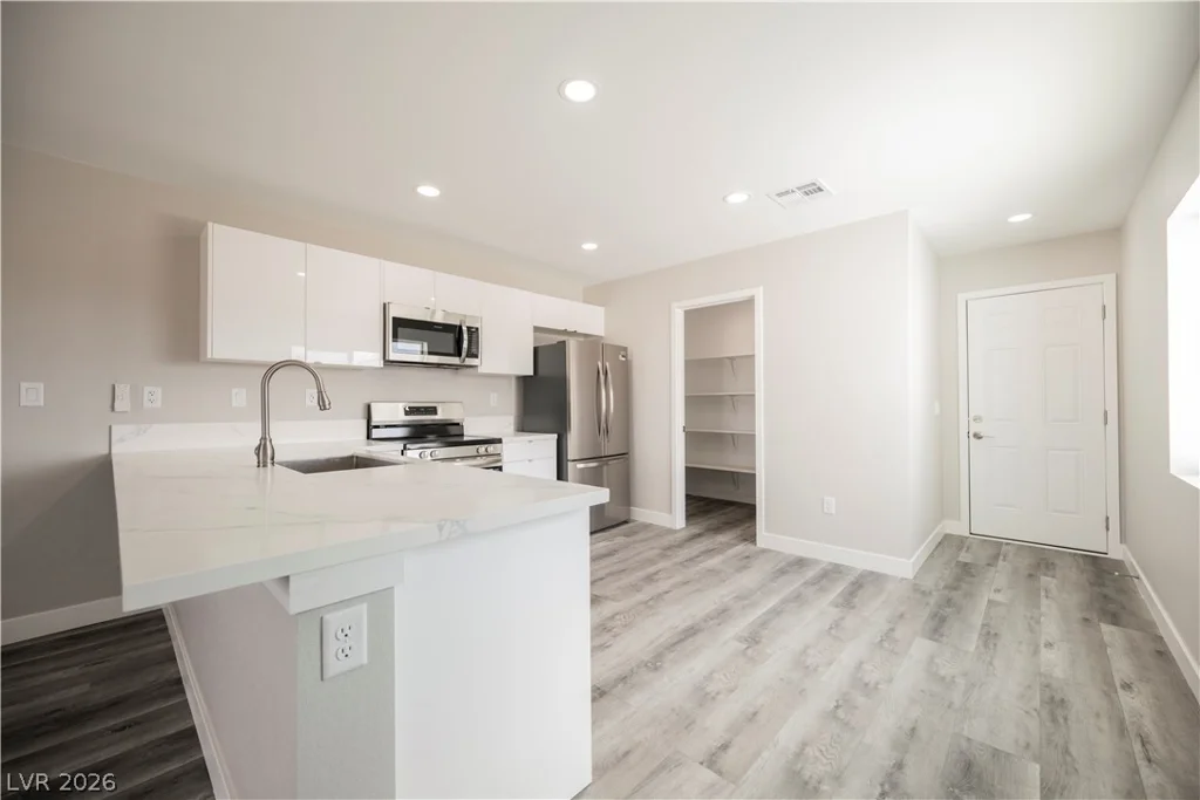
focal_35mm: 14
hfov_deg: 104.2
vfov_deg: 81.2
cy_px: 400
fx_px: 467
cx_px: 600
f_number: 5.6
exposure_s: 1/60
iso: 400
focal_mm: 14
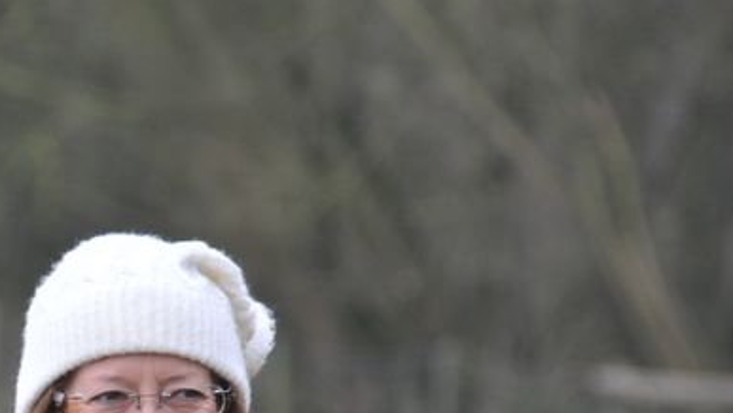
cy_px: 407
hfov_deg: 3.3
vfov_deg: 1.9
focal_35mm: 649
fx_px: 12618
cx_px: 49
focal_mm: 200
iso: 400
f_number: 6.3
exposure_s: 1/100
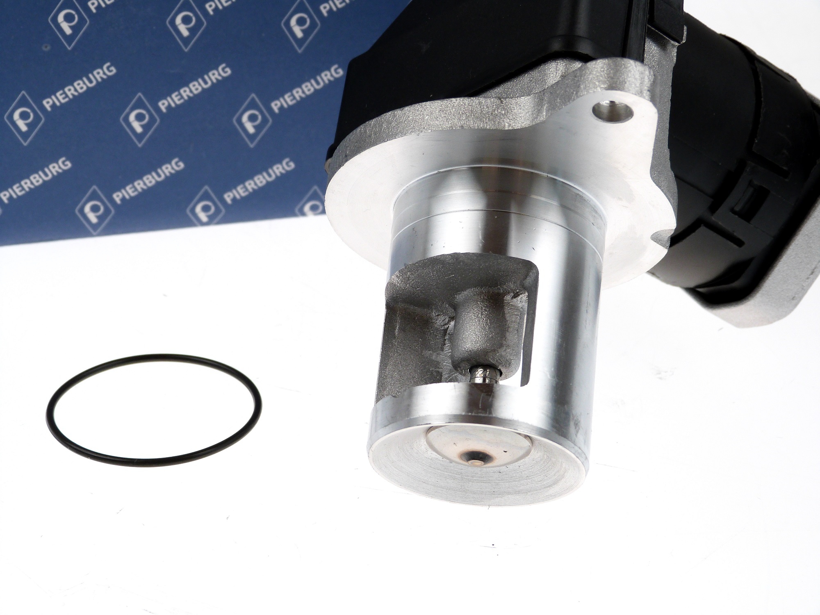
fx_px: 2037
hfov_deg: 22.8
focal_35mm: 86
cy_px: 308
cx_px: 410
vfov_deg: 17.2
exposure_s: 1/125
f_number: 4
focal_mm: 15.5
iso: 100
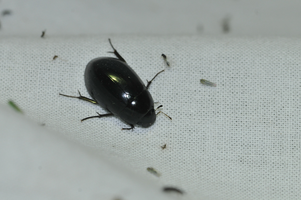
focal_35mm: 158
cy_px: 100
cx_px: 150
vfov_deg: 8.7
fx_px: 1316
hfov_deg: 13.1
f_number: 10
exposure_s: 1/60
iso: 800
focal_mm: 105
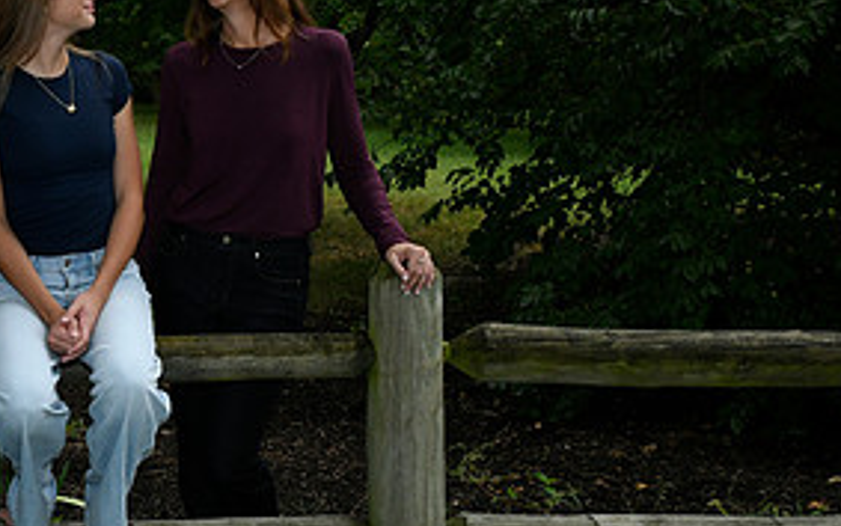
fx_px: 1673
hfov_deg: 27.0
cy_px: 331
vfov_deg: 17.8
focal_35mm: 73
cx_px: 48
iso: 1600
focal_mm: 35
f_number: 10
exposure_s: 1/250
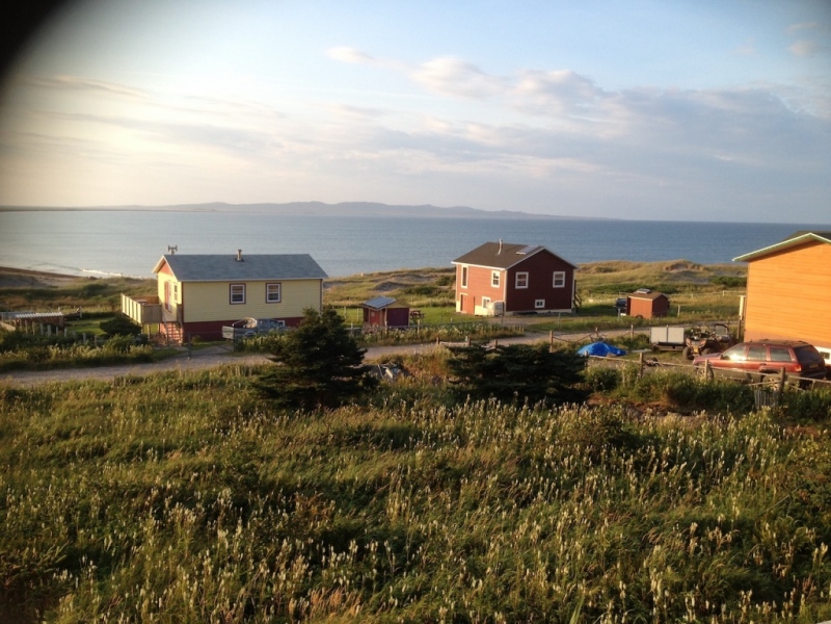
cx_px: 416
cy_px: 312
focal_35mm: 35
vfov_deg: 40.7
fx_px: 840
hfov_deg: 52.6
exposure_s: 1/480
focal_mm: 4.28
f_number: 2.4
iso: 50
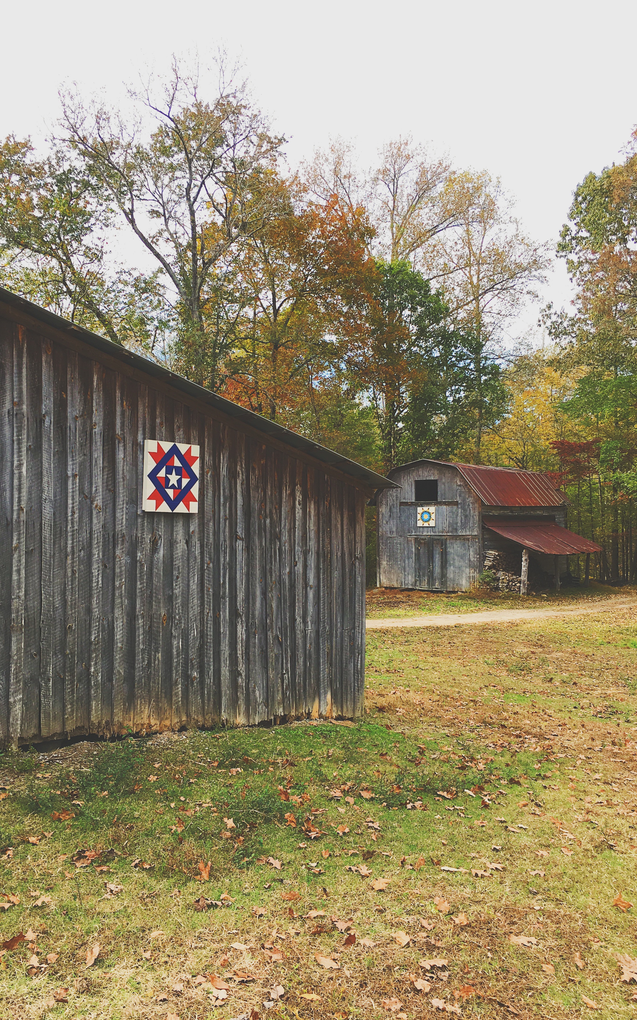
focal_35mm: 31
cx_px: 281
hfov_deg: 40.5
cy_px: 509
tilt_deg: +0.4
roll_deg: -0.3
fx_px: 861
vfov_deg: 61.2
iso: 25
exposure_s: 1/392
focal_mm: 4.15
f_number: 2.2
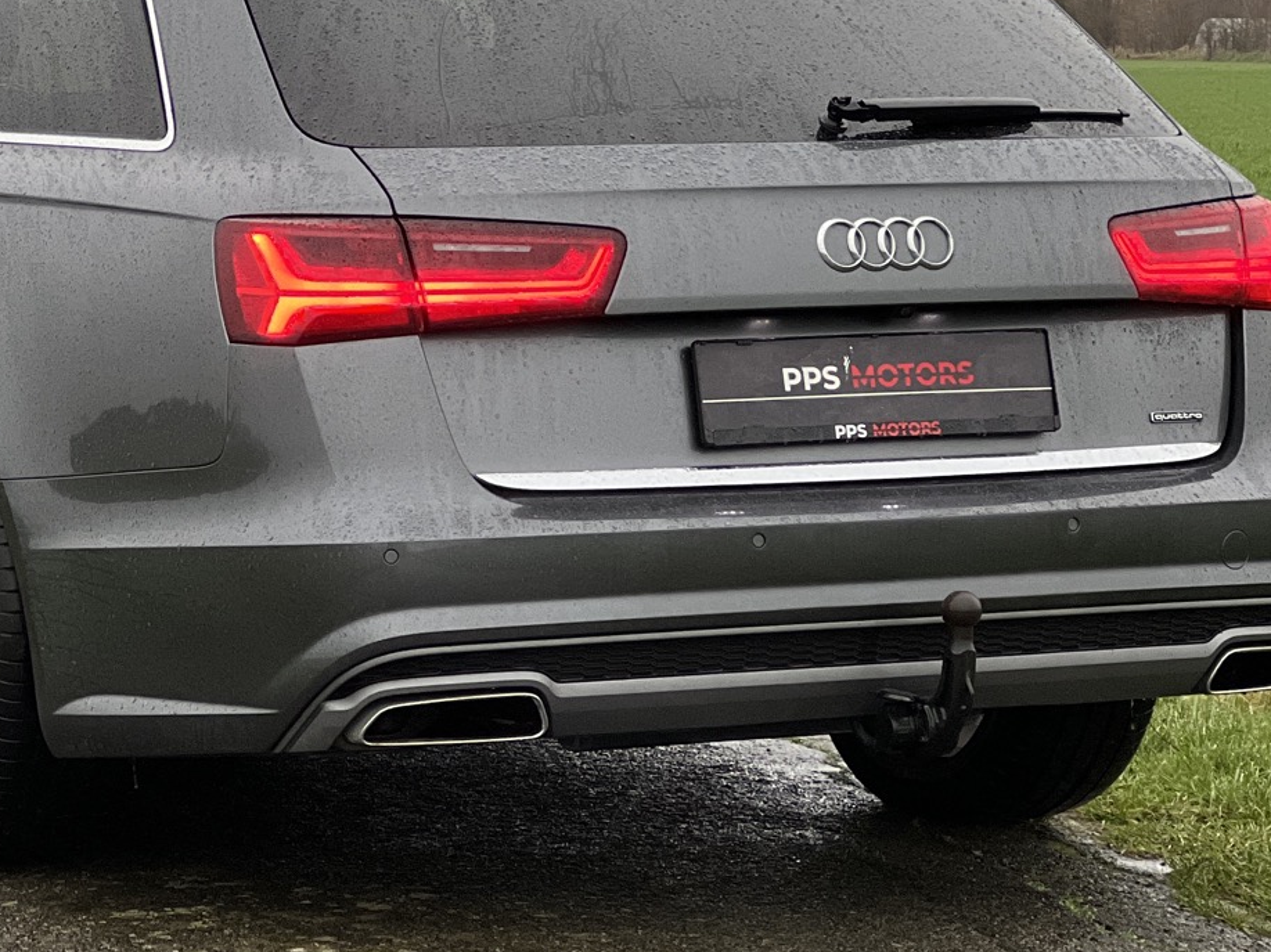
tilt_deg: -2.1
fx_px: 5836
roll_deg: +0.4
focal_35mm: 159
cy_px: 290
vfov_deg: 9.3
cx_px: 327
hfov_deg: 12.4
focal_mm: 9
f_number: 2.8
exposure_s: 1/121
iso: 125
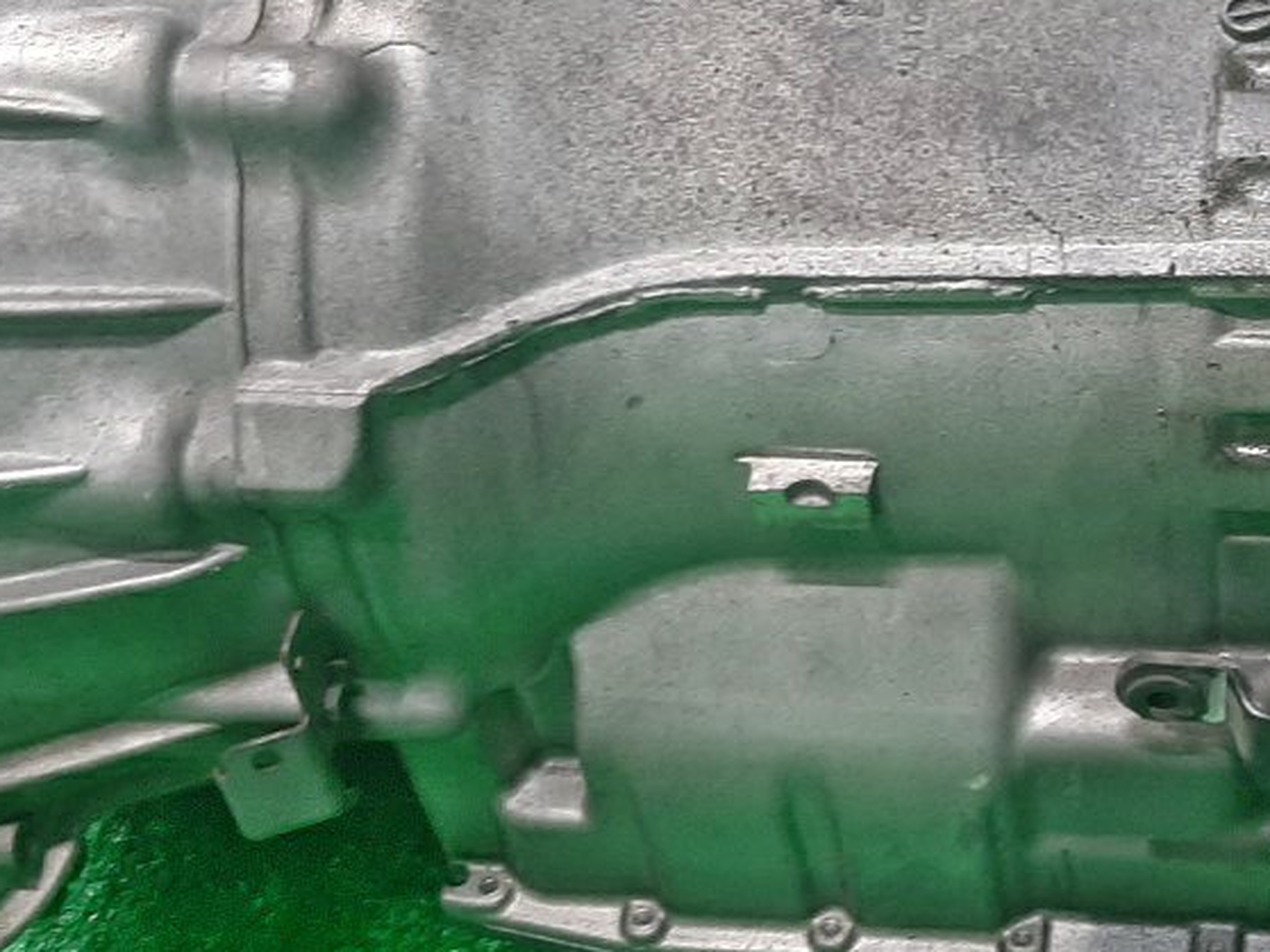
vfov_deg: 21.9
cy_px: 516
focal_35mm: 67
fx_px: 2458
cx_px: 1043
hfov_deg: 28.3
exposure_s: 1/50
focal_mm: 3.93
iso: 178
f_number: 1.7
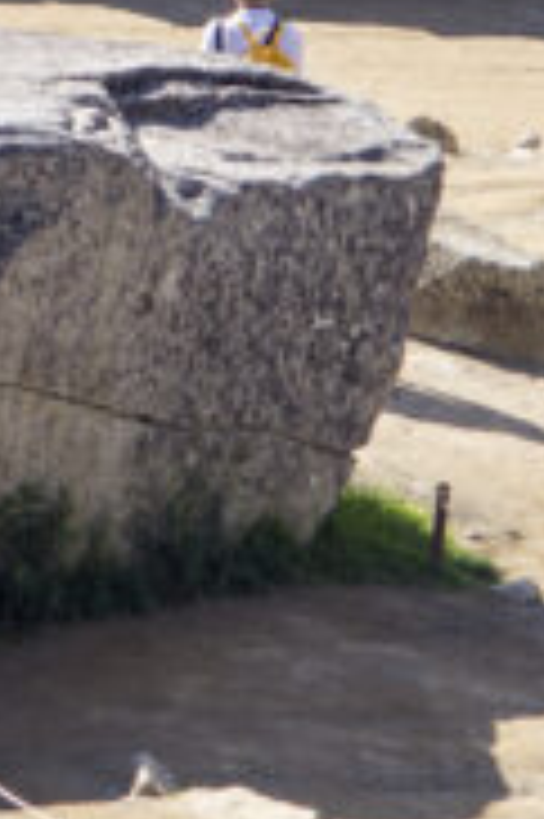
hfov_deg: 4.0
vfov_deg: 5.9
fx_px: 7539
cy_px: -1359
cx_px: -960
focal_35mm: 332
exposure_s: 1/160
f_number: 7.1
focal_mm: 59
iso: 100
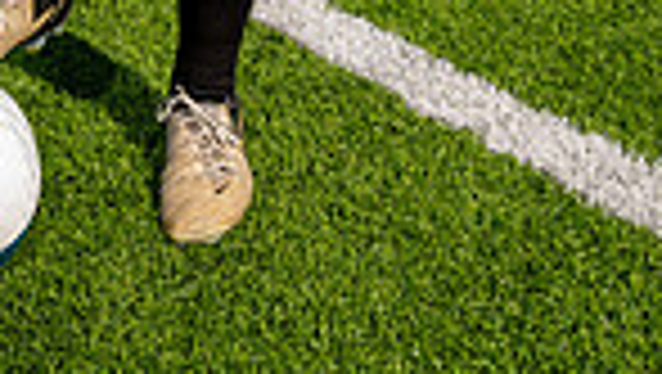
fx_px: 1353
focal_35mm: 77
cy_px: -581
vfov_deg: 12.0
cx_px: 135
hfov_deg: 27.0
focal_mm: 24
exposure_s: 1/125
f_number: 7.1
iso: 50
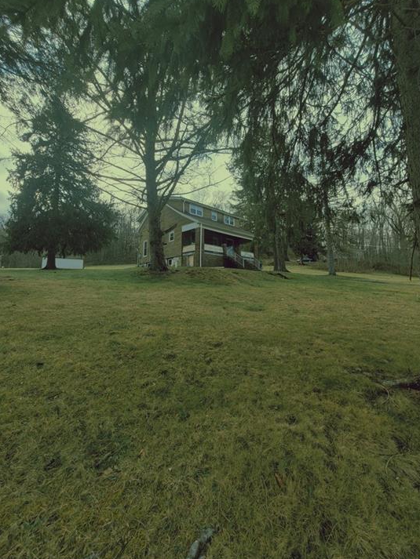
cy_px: 267
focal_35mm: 14
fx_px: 226
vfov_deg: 102.0
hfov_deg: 85.7
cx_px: 212
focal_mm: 1.74
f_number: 2.2
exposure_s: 1/323
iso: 40
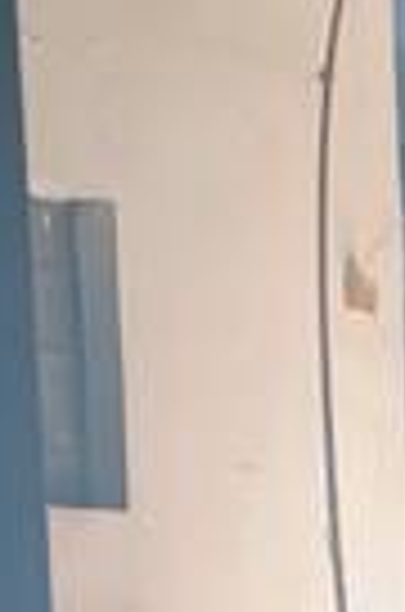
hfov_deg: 6.3
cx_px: 938
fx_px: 3511
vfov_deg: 9.7
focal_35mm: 207
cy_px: 918
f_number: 1.7
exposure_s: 1/40
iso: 320
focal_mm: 4.71
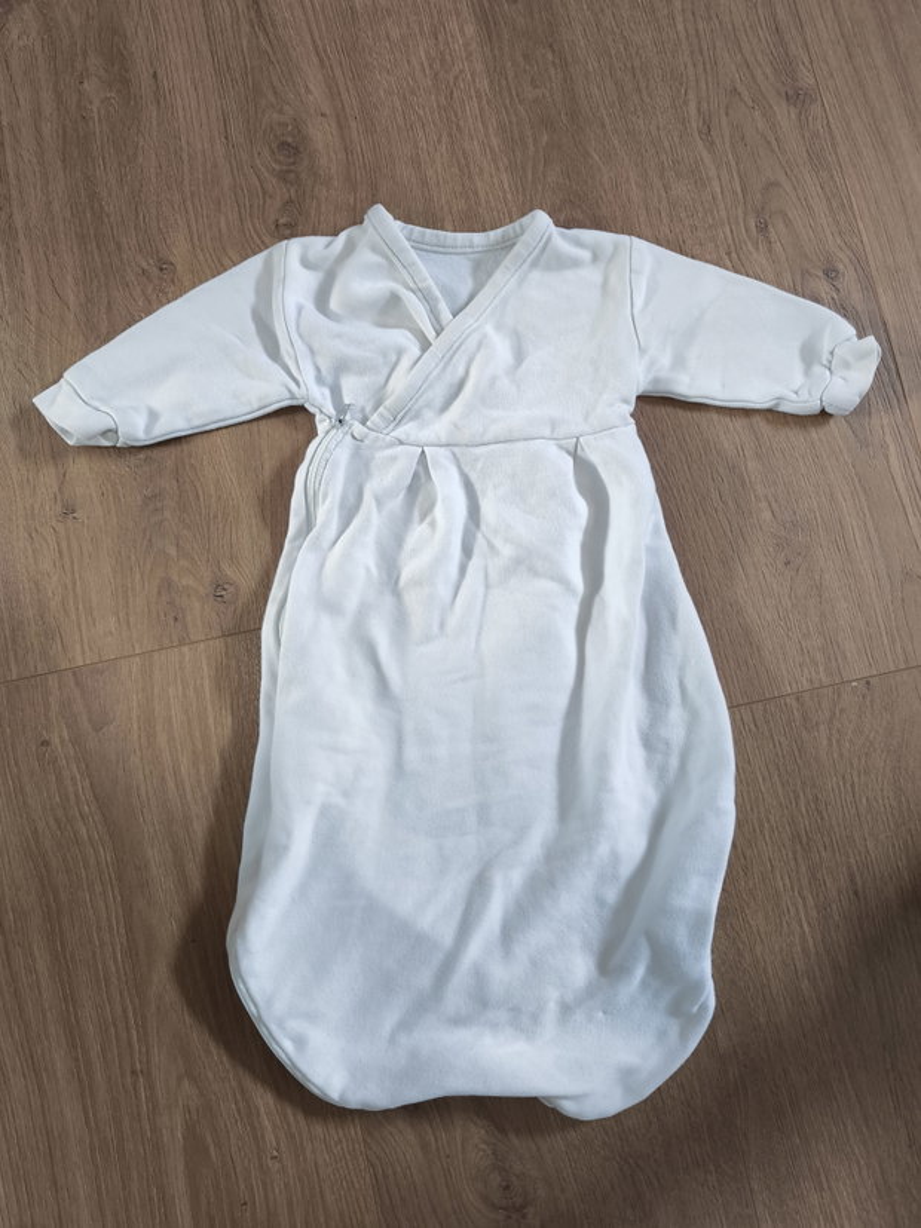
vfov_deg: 73.9
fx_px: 816
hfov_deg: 58.9
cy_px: 614
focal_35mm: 23
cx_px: 460
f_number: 1.6
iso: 640
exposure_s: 1/33.3
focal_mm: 6.57
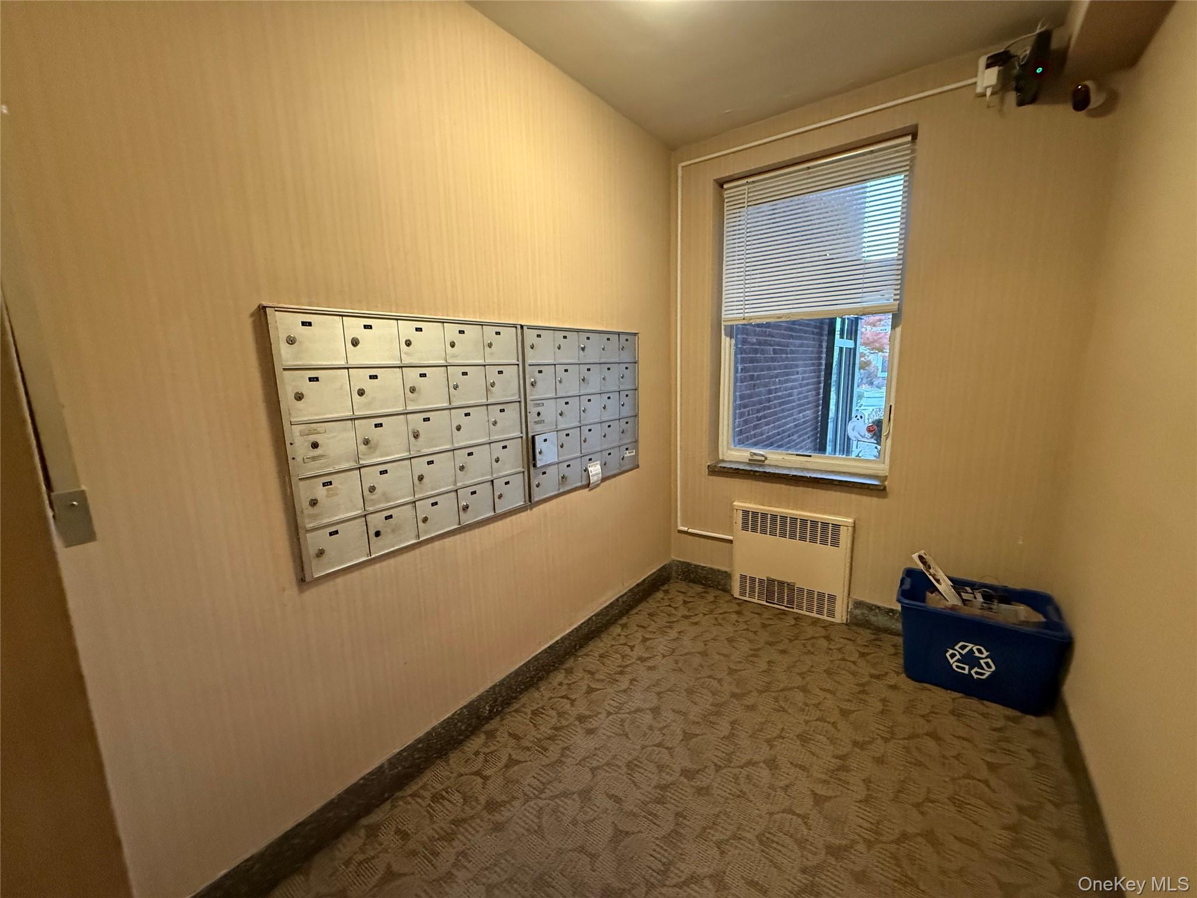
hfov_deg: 102.1
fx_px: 484
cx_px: 598
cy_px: 449
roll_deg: +1.1
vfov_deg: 85.7
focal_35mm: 14
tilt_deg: -10.1
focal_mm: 2.22
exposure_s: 1/60
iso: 800
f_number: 2.2
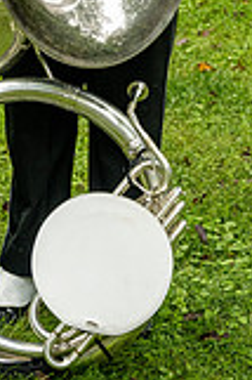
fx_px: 1441
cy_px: -101
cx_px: 66
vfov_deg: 14.4
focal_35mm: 137
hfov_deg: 10.0
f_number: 4
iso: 800
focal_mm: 49
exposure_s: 1/500
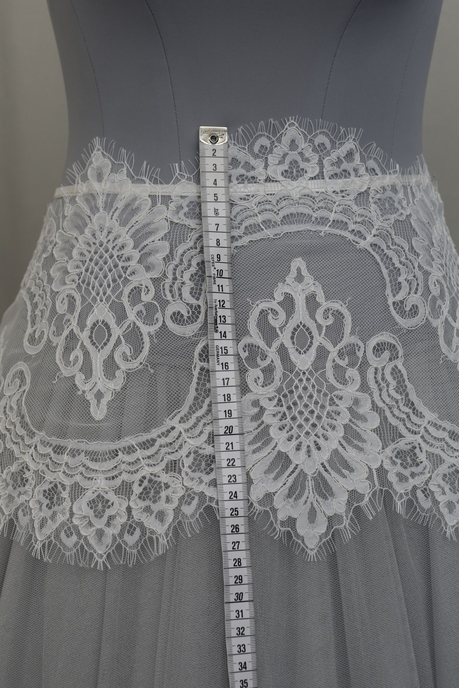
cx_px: 230
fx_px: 1004
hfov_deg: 25.8
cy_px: 344
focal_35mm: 52
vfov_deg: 37.9
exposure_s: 1/80
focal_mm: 35
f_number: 4.5
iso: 400
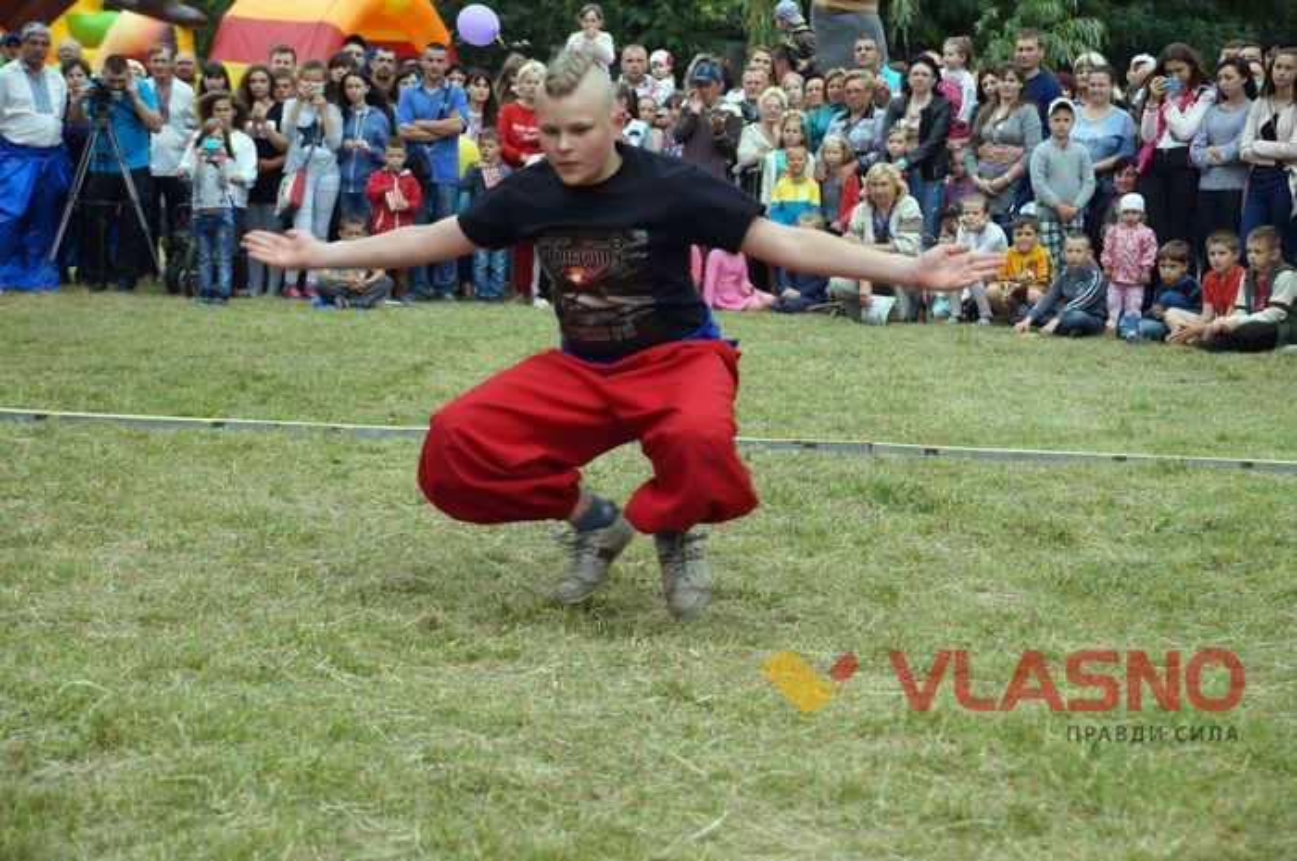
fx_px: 2969
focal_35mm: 82
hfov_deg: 24.6
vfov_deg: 16.5
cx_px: 648
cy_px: 430
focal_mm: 55
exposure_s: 1/160
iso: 125
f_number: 5
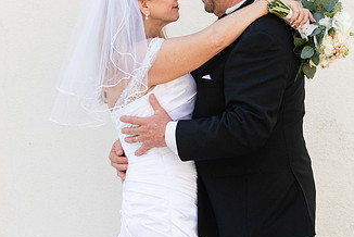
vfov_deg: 9.0
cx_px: 192
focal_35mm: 153
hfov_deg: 13.4
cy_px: 54
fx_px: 1506
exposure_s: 1/1250
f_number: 5
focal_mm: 86
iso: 1000
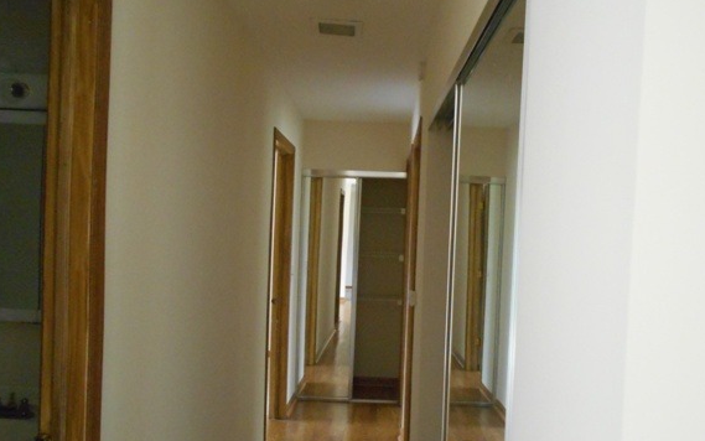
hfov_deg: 61.2
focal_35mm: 31
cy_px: 254
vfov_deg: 40.5
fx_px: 596
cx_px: 363
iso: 800
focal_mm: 4.6
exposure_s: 1/50
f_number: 3.2
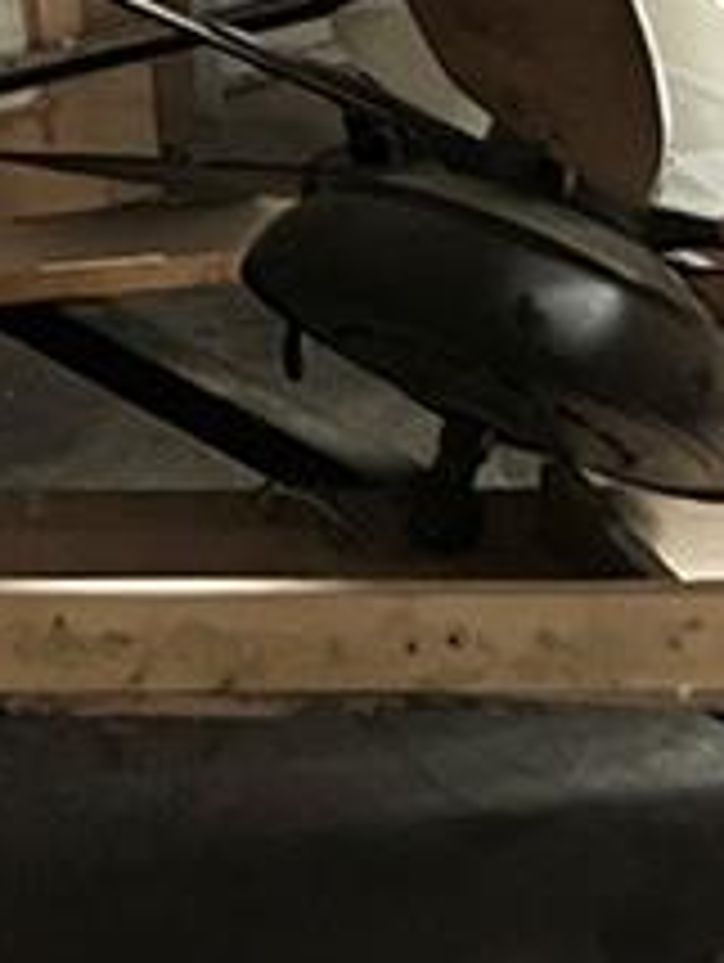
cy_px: -688
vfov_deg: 11.7
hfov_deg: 8.9
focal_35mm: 157
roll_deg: +0.0
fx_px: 4370
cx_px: -733
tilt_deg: -11.7
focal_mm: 3.99
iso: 500
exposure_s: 1/30
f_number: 1.8
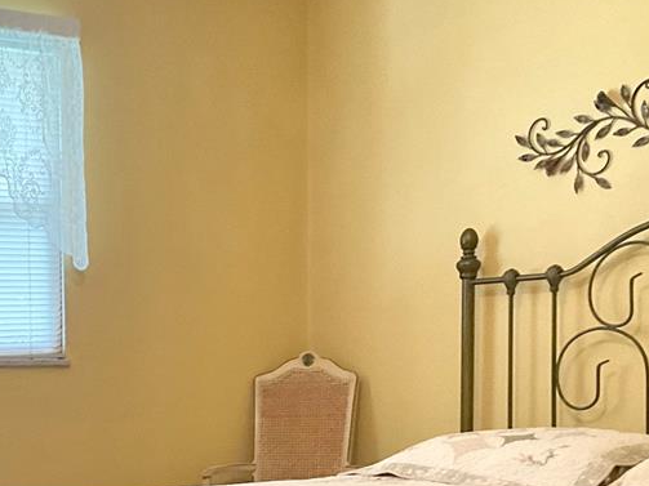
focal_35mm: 59
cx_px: 0
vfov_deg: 23.8
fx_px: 1106
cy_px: 480
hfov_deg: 30.4
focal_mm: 3
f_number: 1.8
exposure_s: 1/60
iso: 200
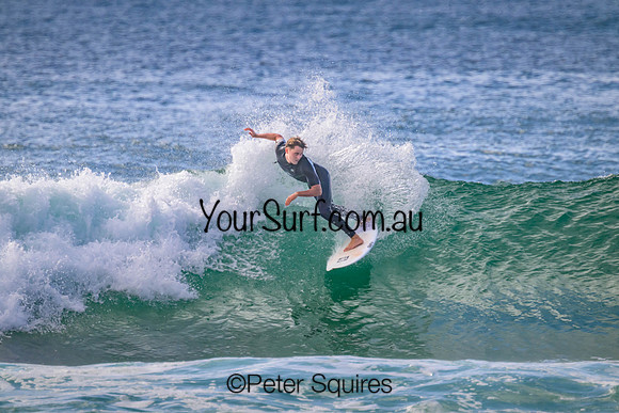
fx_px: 13758
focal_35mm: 800
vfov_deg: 1.7
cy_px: 206
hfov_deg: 2.6
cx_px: 310
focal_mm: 800
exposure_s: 1/2000
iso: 1400
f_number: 11
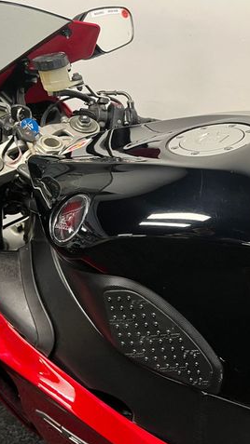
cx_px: 201
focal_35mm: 38
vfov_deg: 52.8
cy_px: 222
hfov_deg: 30.4
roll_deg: -1.9
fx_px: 448
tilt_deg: -26.0
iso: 125
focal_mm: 5.1
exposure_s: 1/50
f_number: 1.6
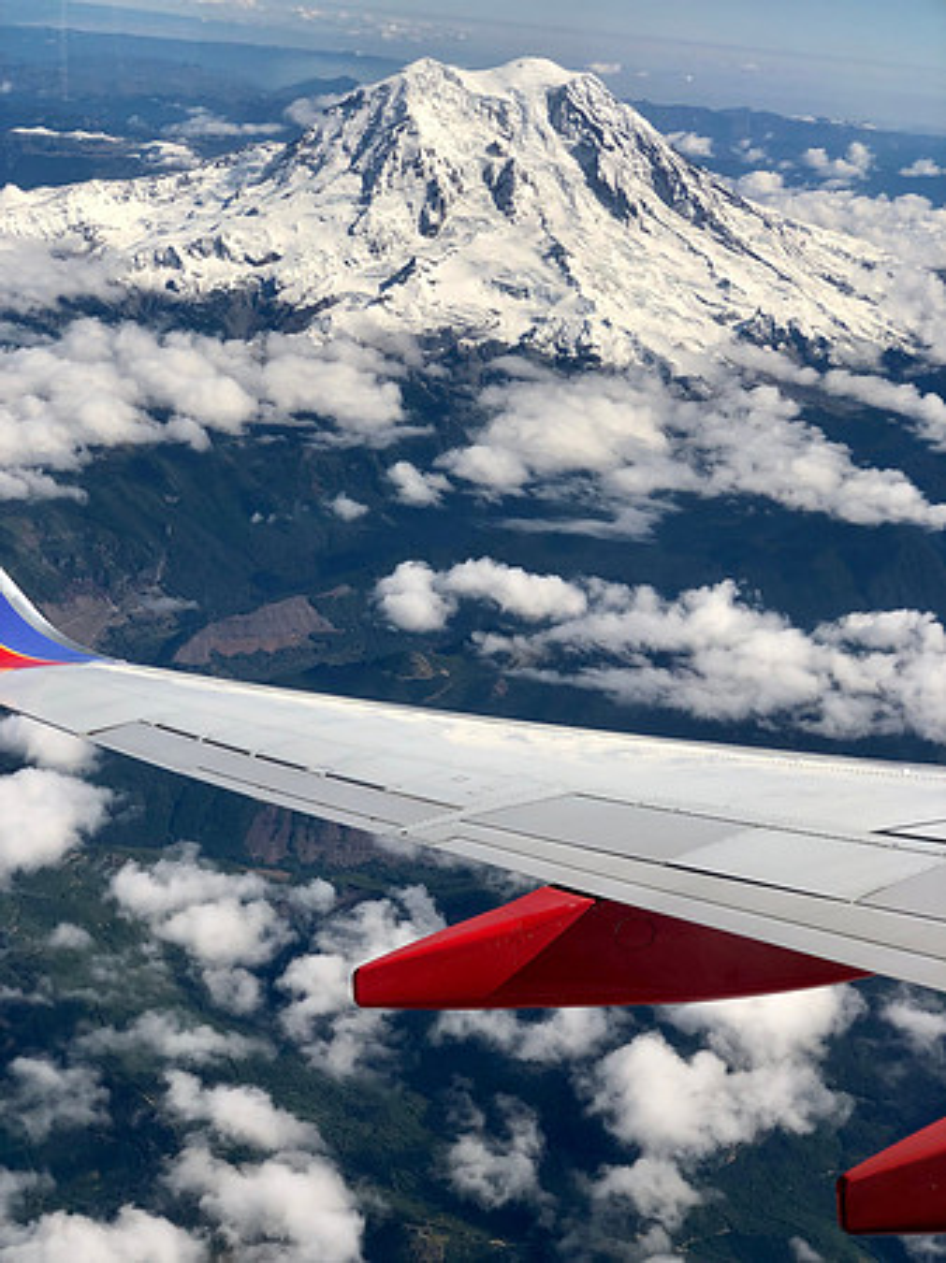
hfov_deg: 28.0
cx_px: 473
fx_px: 1897
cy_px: 632
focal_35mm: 52
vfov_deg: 36.8
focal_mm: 6
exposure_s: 1/1297
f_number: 2.4
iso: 16
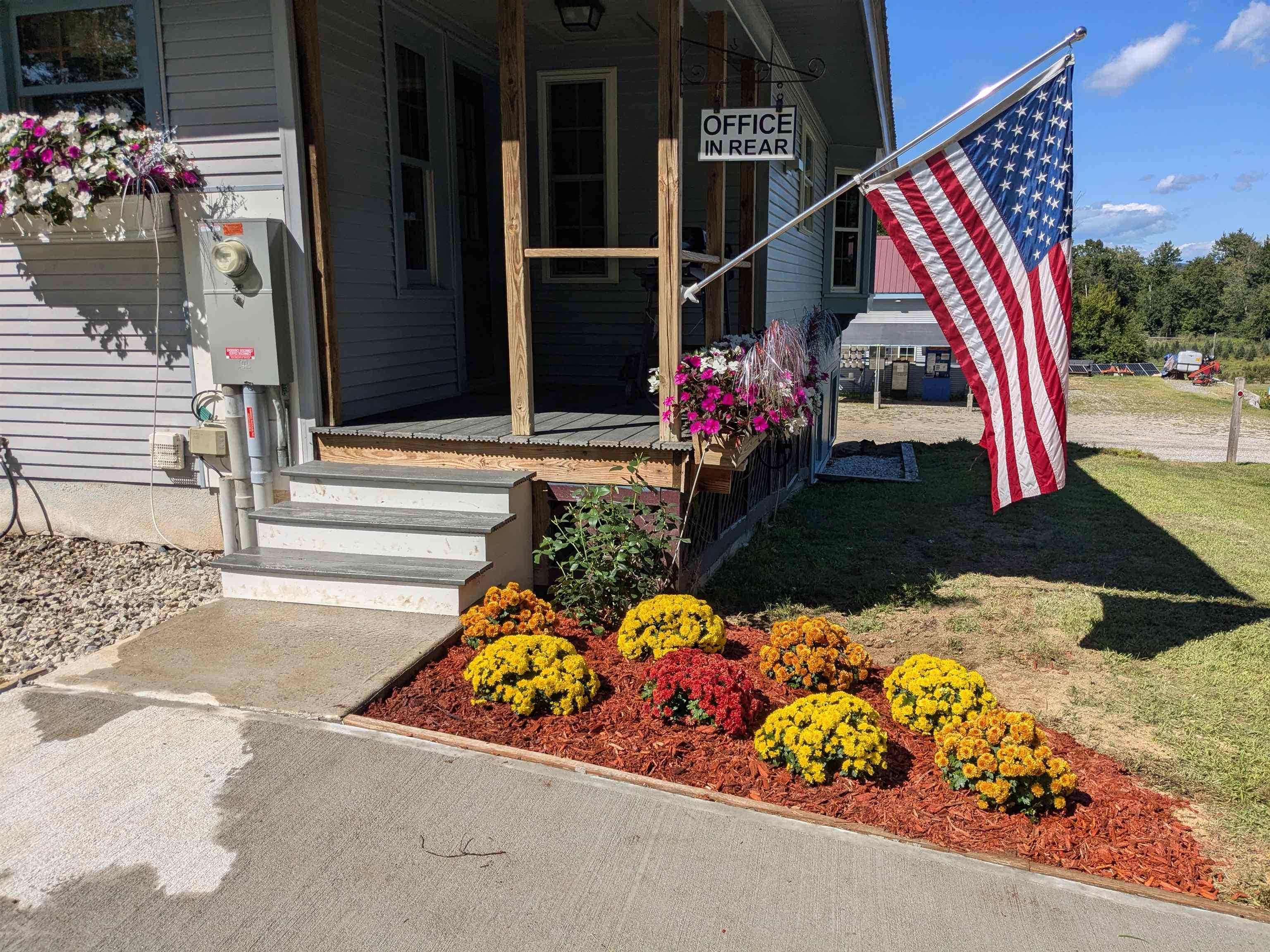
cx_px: 635
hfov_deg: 65.3
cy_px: 476
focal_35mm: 27
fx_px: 991
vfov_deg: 51.4
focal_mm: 4.38
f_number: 1.73
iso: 50
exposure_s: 1/5848
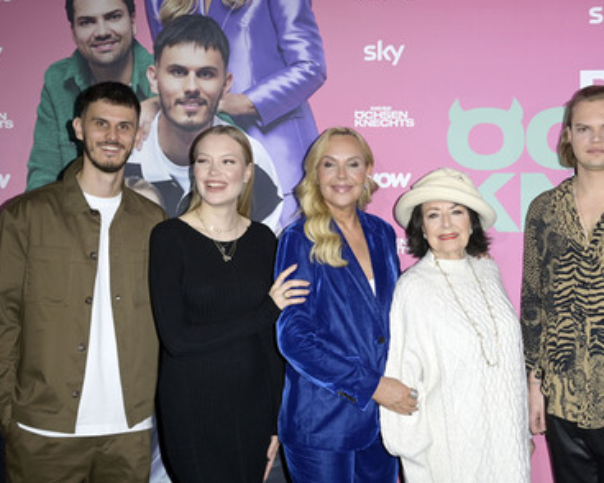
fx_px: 822
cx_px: 337
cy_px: 240
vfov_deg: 32.7
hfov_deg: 40.3
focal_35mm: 46
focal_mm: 40
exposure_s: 1/200
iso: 400
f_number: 5
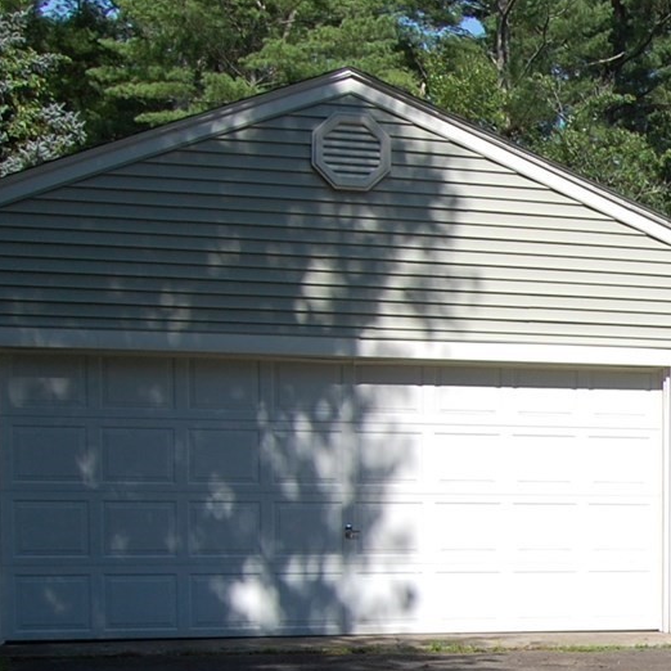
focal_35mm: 90
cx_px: 1103
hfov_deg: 16.9
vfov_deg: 18.8
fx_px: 1974
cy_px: 647
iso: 200
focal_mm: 18
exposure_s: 1/320
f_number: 9
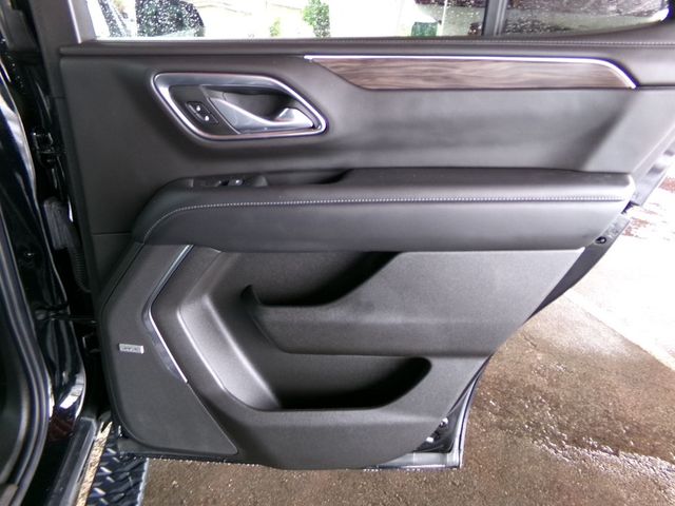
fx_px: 468
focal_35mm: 24
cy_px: 253
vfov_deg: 56.8
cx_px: 338
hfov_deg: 71.6
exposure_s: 1/20
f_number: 3.7
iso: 200
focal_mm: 4.3
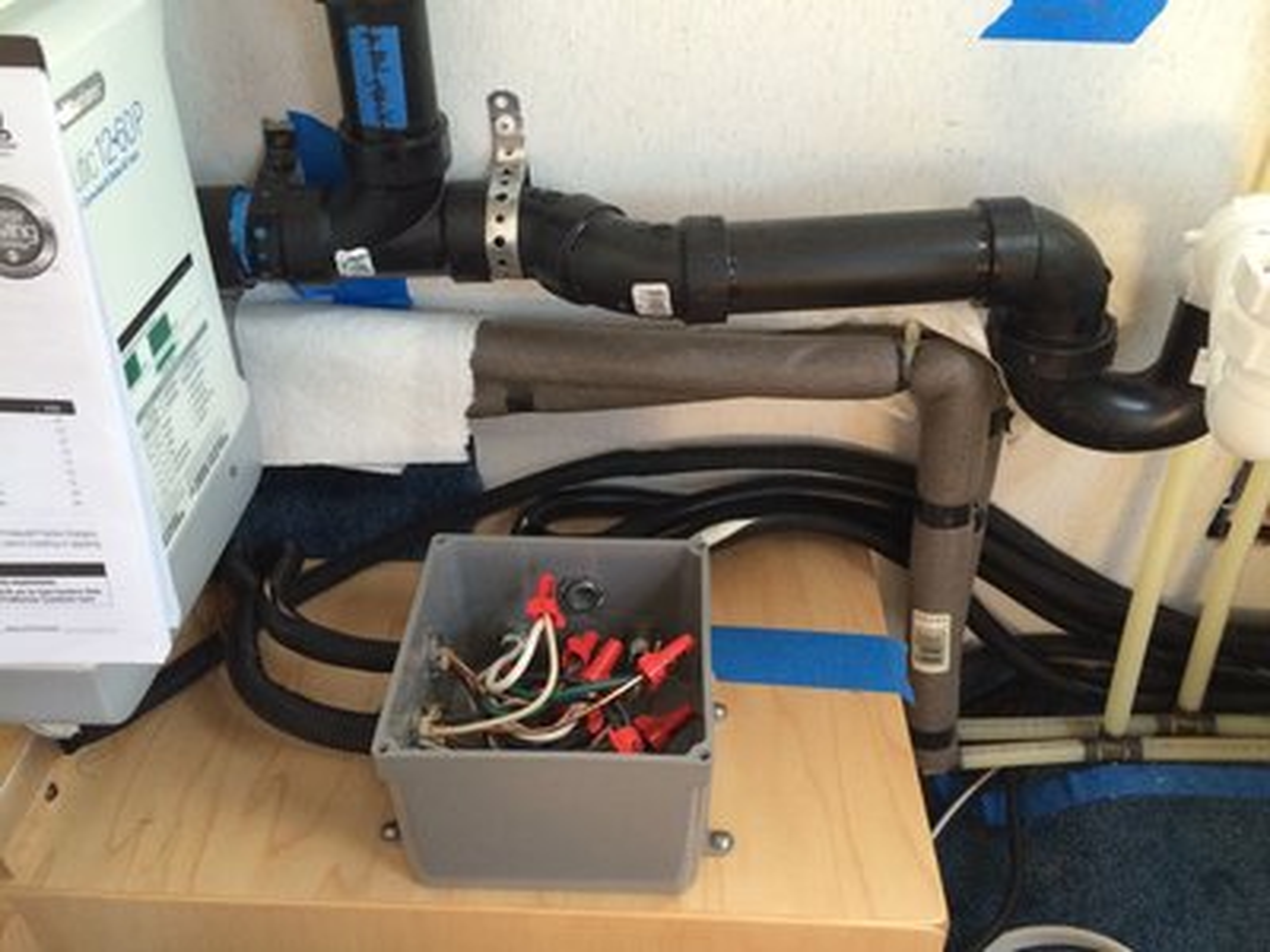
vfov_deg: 48.2
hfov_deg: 61.7
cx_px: 635
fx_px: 1064
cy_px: 476
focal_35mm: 29
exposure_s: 1/30
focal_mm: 4.15
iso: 160
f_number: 2.2
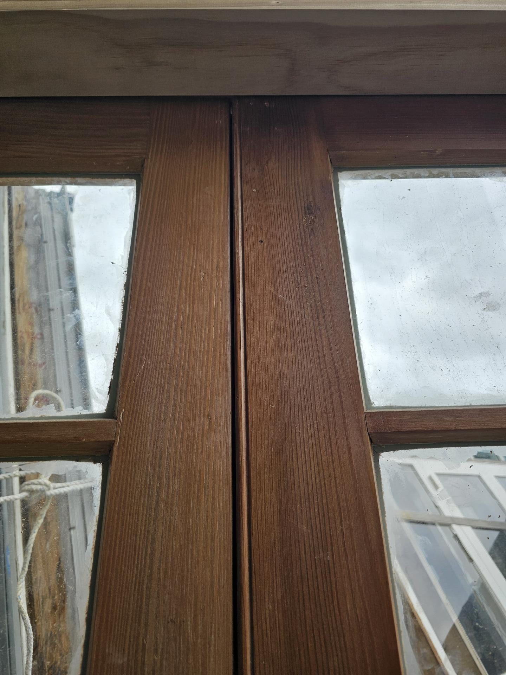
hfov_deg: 58.9
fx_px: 448
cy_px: 338
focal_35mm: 23
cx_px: 253
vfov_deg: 73.9
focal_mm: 6.3
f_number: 1.7
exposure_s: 1/531
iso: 16
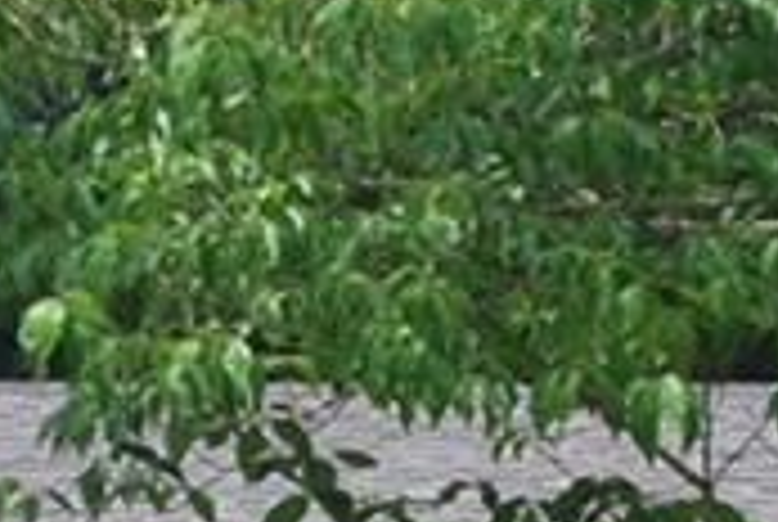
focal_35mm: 463
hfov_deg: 4.4
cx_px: 13
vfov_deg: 3.0
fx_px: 10023
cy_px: 1118
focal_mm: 52
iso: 400
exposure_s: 1/500
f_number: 6.3
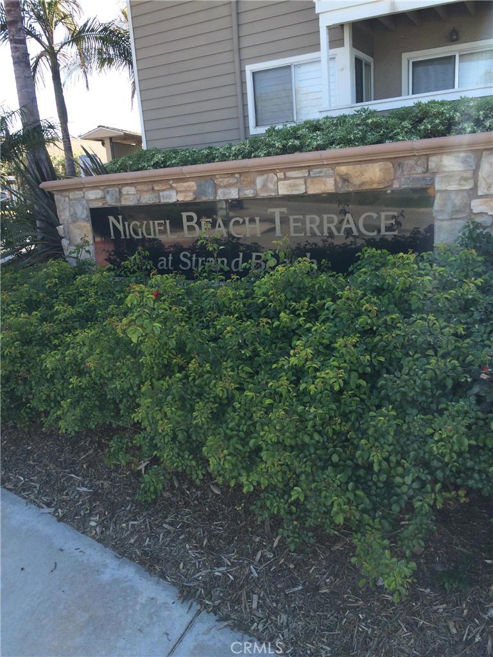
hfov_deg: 48.2
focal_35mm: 29
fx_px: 551
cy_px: 328
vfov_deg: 61.7
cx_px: 246
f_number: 2.2
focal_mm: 4.15
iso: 32
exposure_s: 1/387
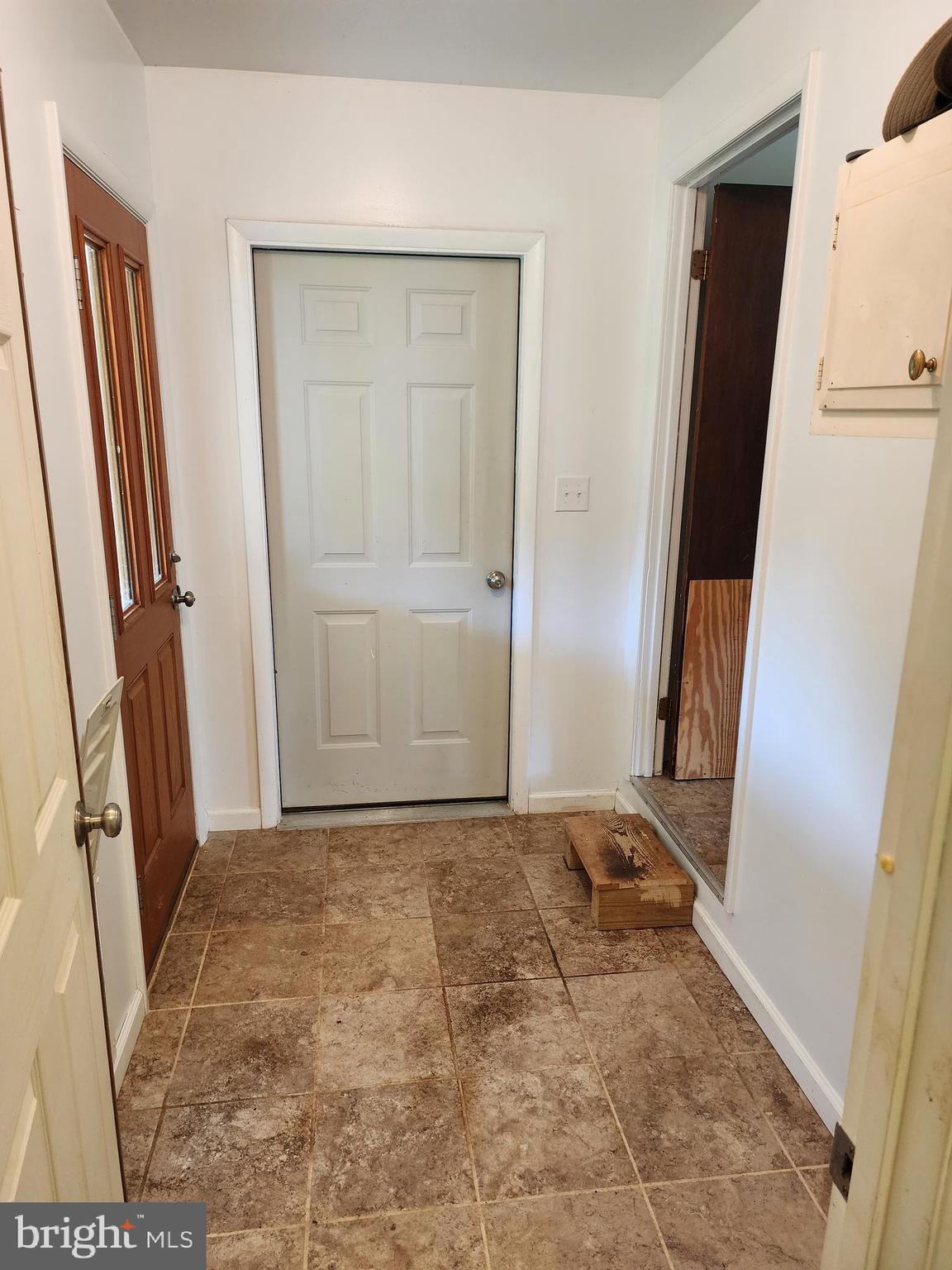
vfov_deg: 73.9
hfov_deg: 58.9
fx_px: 843
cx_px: 476
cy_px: 635
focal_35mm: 23
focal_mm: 6.4
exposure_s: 1/120
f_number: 1.8
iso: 250
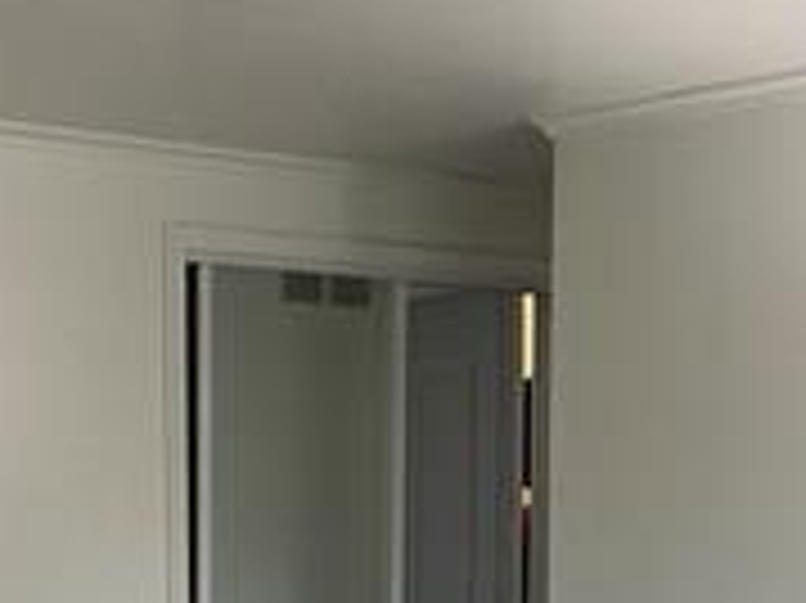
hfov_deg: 24.3
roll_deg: -0.5
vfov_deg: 17.8
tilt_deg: -6.3
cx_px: 531
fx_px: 1861
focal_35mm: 80
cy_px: 652
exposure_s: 1/120
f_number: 2.2
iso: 160
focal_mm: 2.22
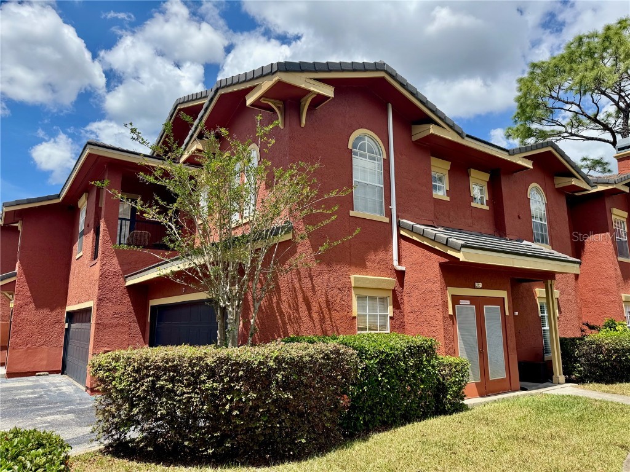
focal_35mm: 24
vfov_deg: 56.8
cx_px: 315
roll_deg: +0.4
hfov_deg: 71.6
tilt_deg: +9.8
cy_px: 236
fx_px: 437
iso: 80
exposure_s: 1/3247
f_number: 1.78
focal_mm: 6.76
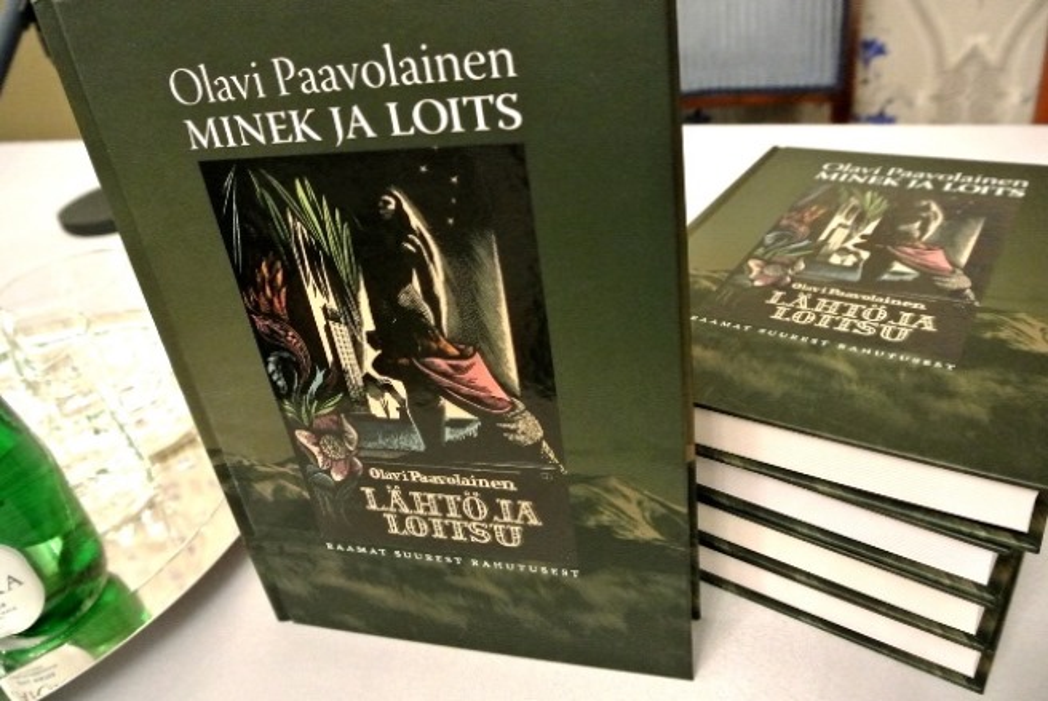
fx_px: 787
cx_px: 524
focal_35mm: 27
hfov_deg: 67.3
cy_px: 350
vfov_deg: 48.0
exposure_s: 1/50
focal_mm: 10
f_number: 3.5
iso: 3200
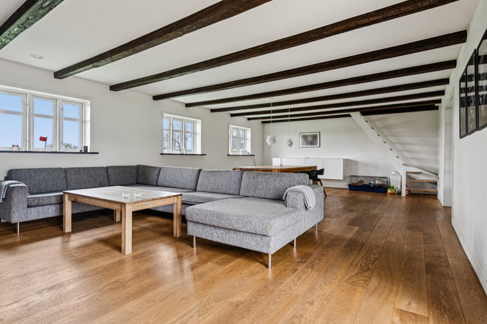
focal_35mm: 19
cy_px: 158
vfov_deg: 64.5
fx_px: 257
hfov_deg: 86.9
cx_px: 236
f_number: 4
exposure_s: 1/8
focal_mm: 18
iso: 400
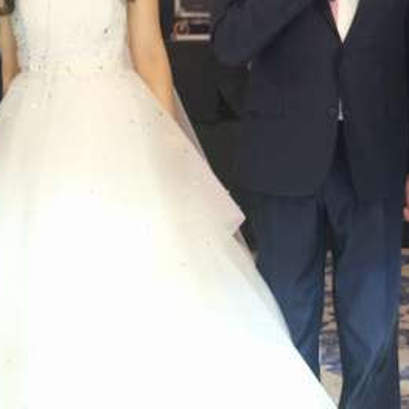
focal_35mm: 116
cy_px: 82
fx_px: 1551
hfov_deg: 15.0
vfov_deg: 14.9
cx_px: 128
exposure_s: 1/52
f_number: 4
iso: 3200
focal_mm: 23.5
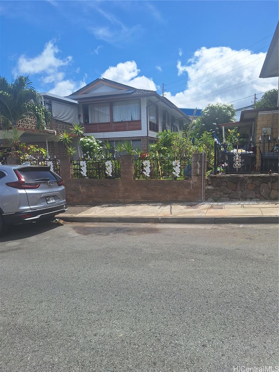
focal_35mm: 23
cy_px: 186
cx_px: 140
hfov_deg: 58.9
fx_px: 247
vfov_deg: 73.9
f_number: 1.8
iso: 40
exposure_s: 1/4237
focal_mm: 5.54
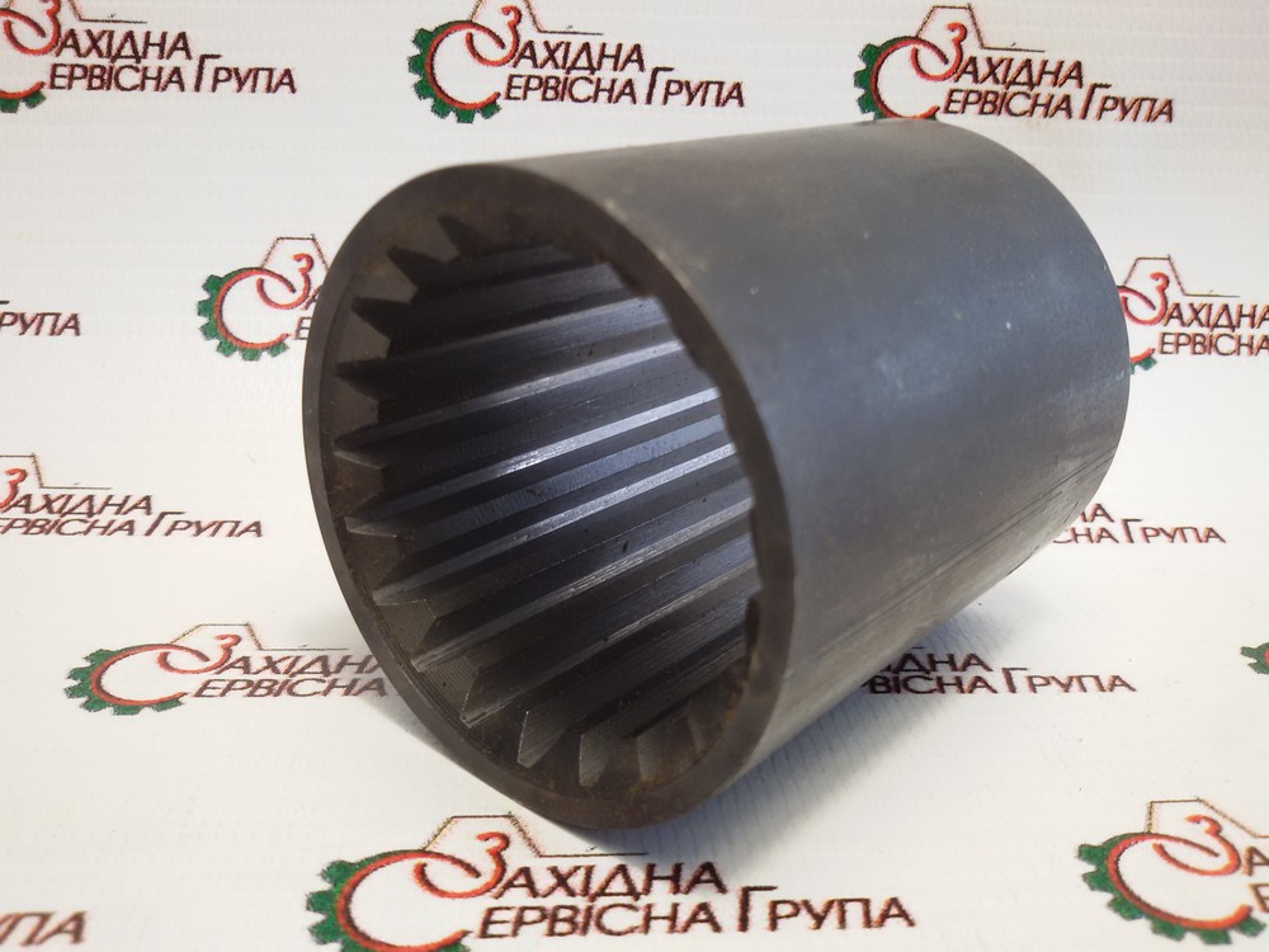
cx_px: 634
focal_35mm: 31
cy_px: 476
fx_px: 1136
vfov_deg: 45.4
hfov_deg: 58.4
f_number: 2.4
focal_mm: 2.93
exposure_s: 1/33
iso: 40
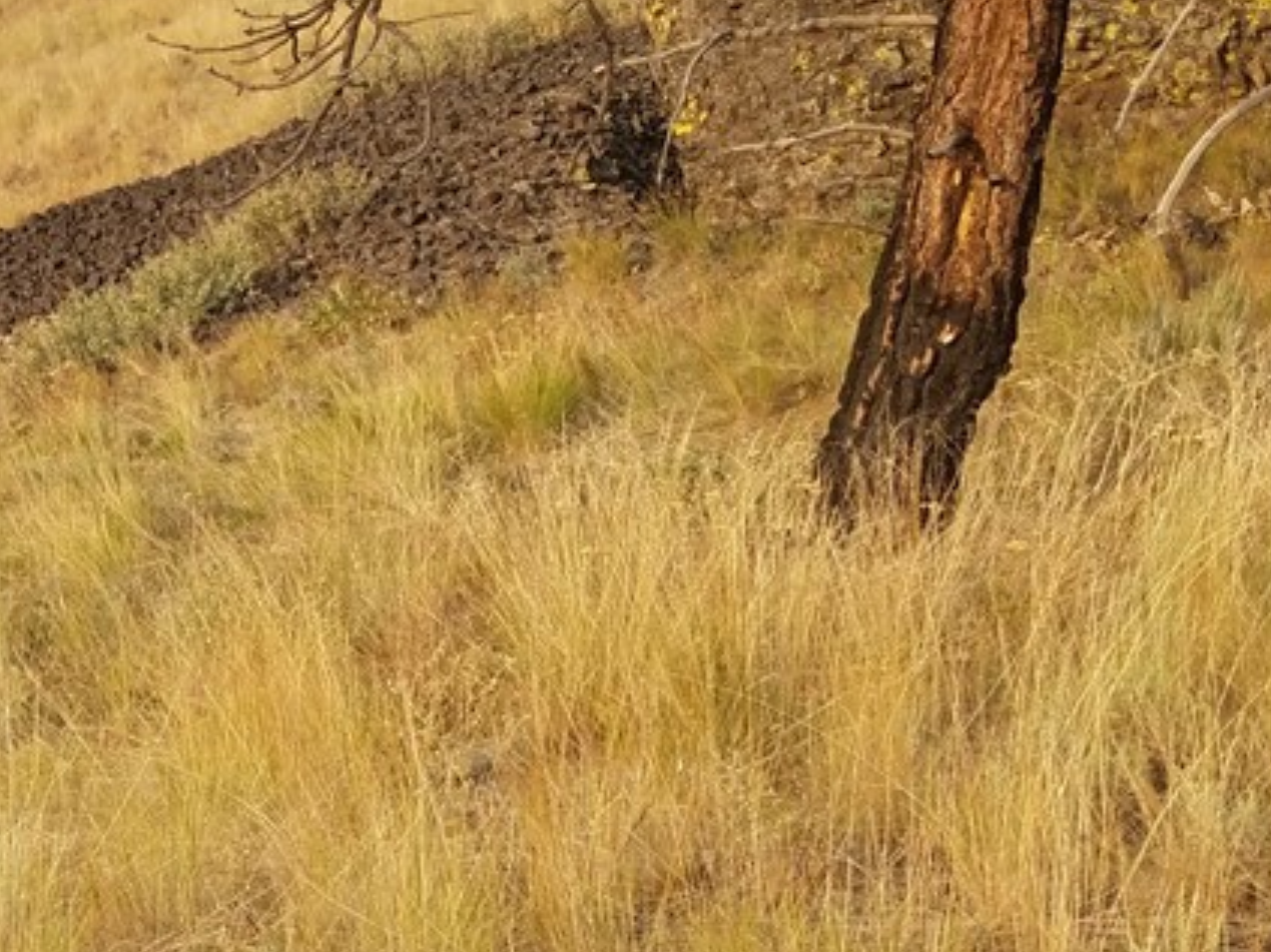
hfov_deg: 28.3
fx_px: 2313
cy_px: 348
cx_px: -84
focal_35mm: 63
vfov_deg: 23.2
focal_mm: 4.2
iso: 50
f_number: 1.7
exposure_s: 1/1040
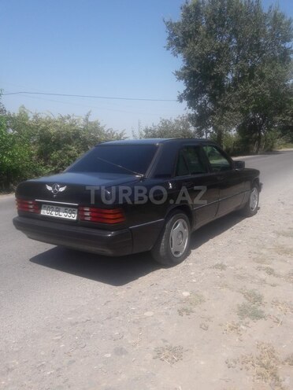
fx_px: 316
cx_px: 146
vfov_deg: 63.4
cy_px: 195
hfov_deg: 49.7
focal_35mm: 28
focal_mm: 3.7
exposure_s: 1/1550
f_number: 1.9
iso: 40
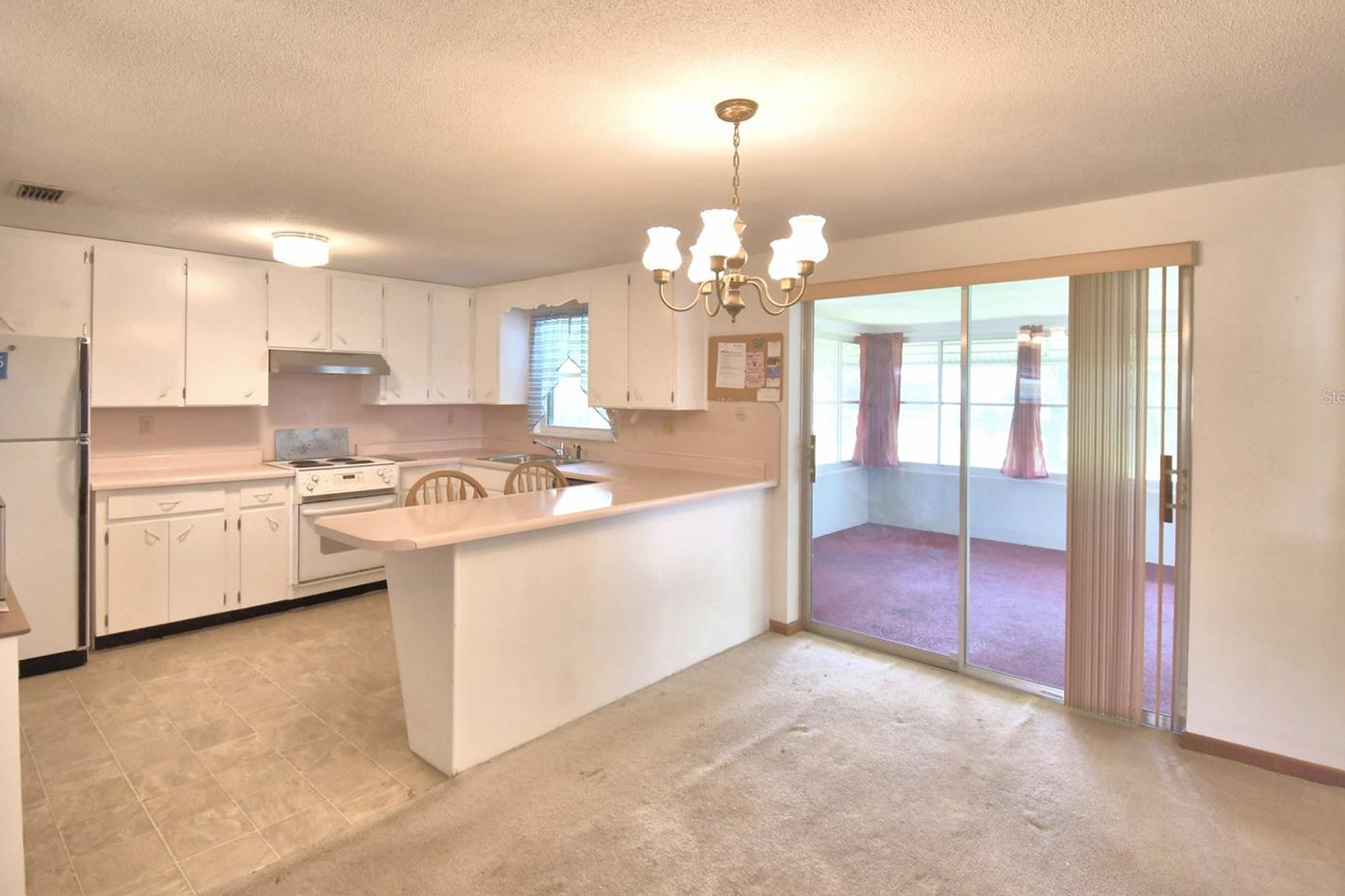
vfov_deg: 70.2
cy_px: 396
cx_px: 645
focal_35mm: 17
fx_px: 635
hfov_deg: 93.2
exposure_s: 1/50
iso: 400
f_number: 4.5
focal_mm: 10
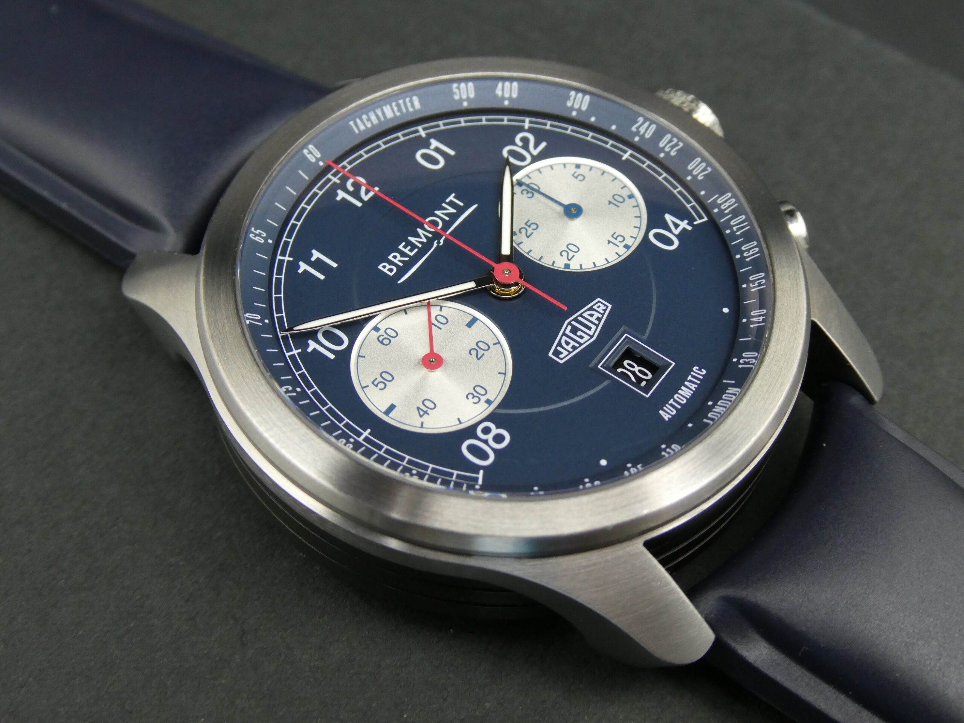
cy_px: 362
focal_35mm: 50
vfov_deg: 29.1
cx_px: 482
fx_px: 1392
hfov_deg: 38.2
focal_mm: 9
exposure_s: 1/80
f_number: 4.1
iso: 320
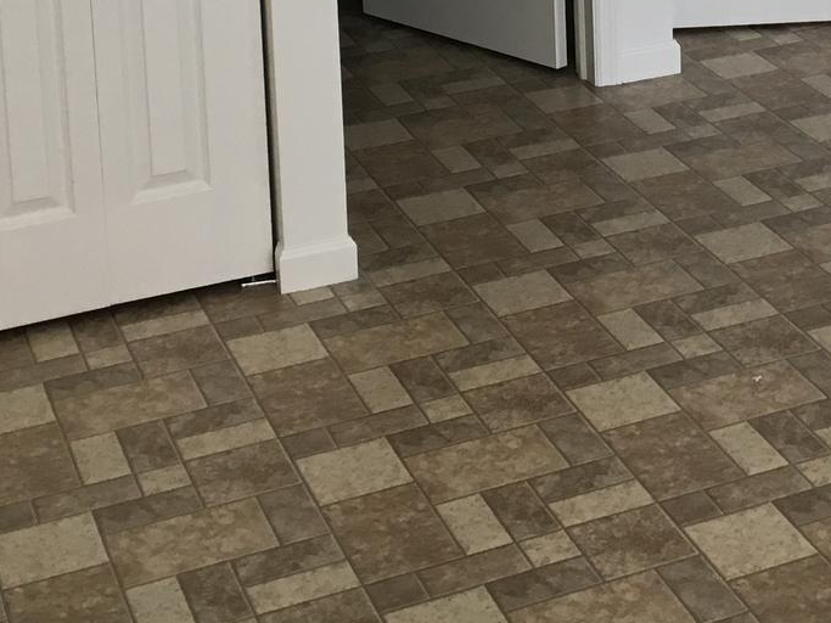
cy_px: -282
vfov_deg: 15.7
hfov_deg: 22.2
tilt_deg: -9.9
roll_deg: +1.9
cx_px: 683
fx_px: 2088
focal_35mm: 87
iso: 32
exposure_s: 1/30
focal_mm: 4.15
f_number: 2.2
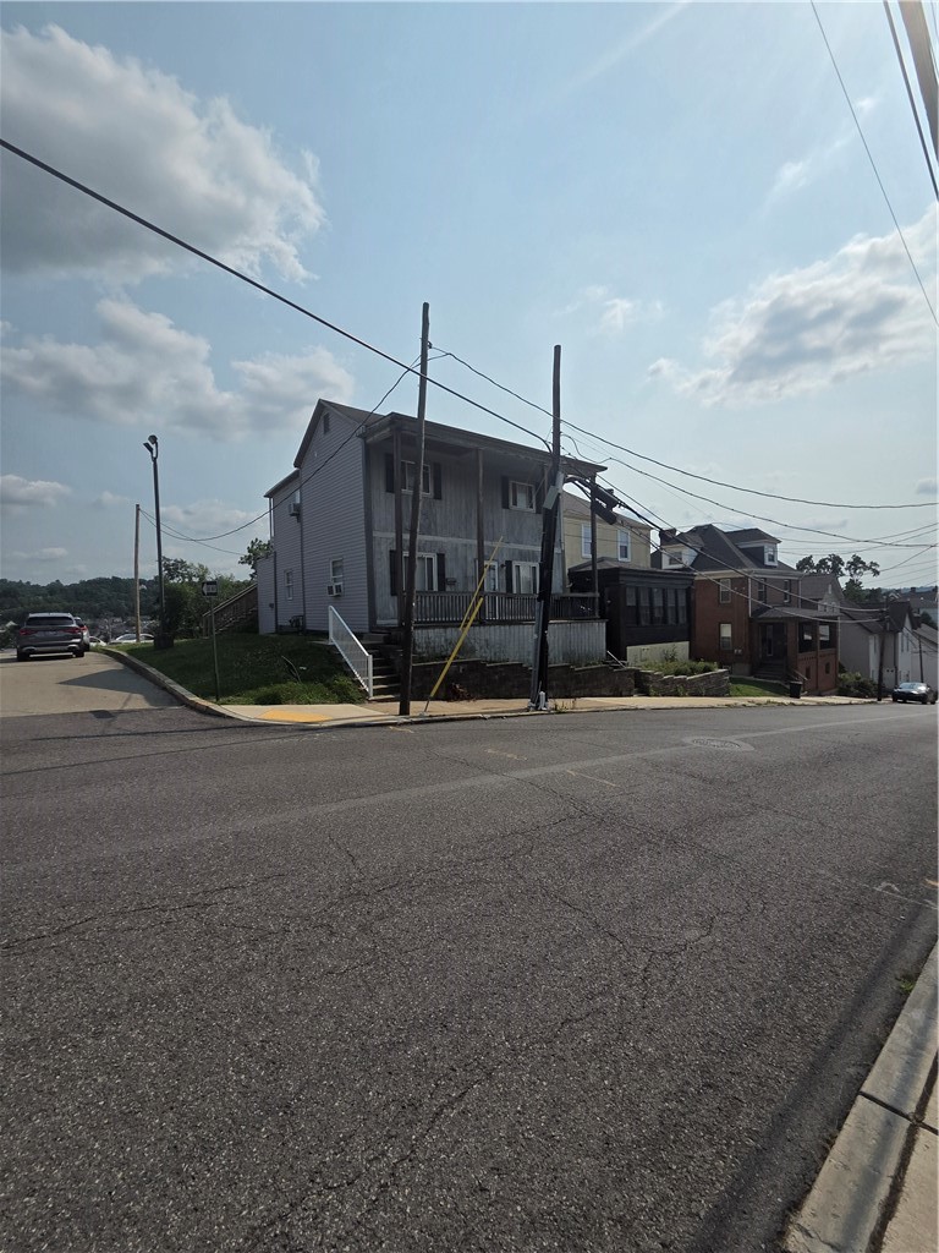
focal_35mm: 13
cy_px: 626
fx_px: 470
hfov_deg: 89.9
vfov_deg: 106.2
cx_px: 470
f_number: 2.2
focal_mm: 2.2
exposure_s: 1/5314
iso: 50
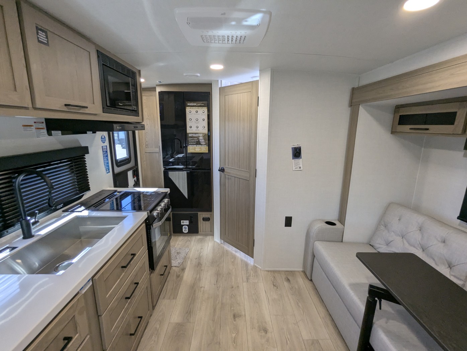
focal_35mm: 16
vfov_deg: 78.2
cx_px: 234
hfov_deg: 94.4
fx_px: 216
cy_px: 176
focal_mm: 2.35
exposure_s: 1/143
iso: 199
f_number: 2.2
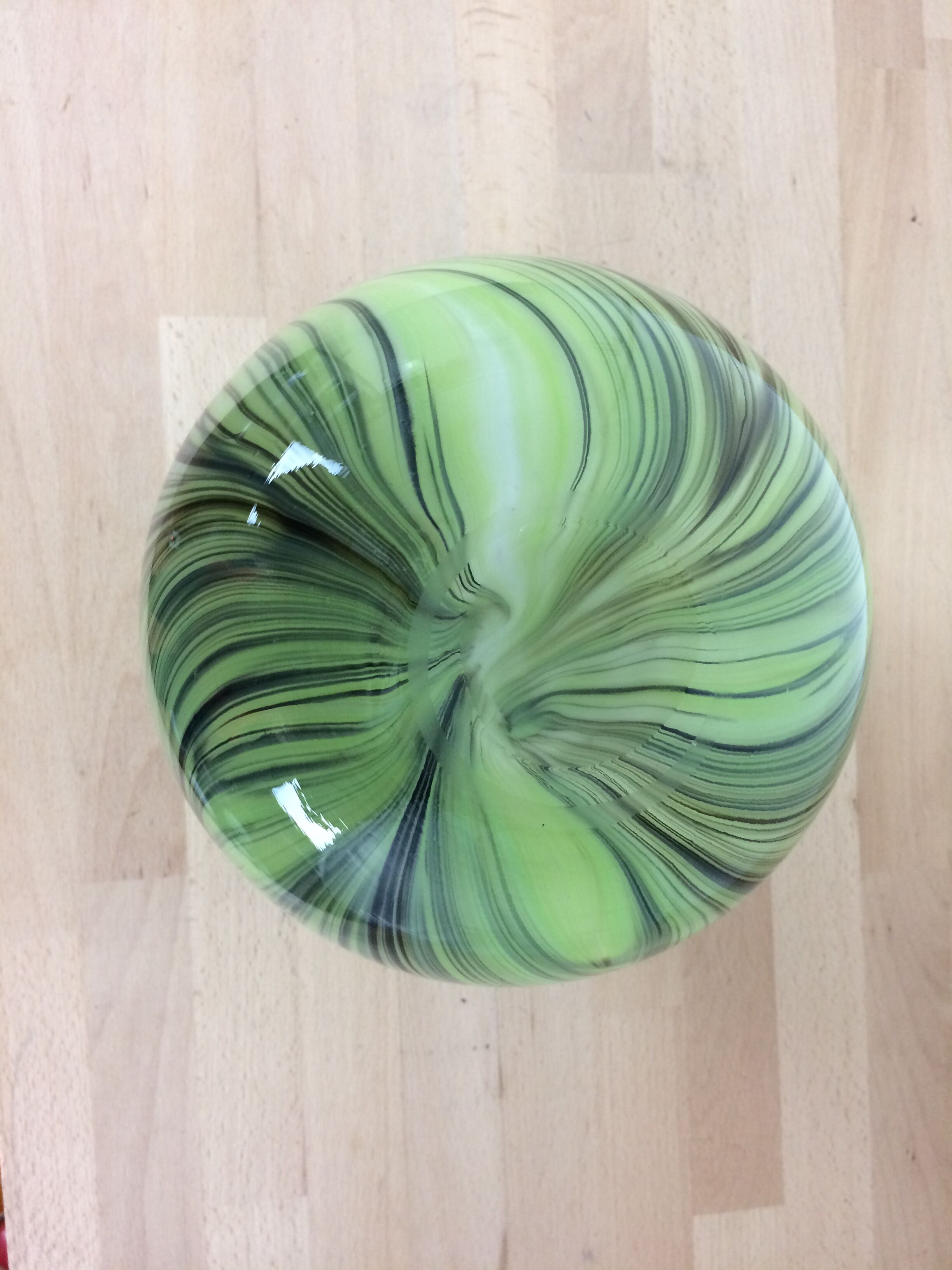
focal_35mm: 29
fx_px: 1063
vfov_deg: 61.7
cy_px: 635
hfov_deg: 48.2
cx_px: 476
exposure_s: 1/33
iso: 80
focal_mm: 4.15
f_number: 2.2
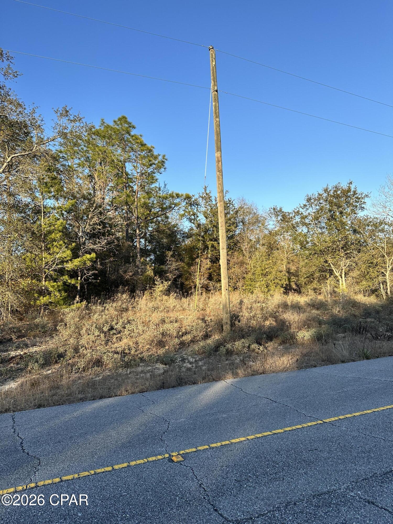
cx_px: 196
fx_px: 363
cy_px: 262
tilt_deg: +4.8
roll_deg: +4.0
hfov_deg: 56.8
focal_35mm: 24
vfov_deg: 71.6
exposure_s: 1/1639
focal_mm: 6.86
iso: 80
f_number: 1.78
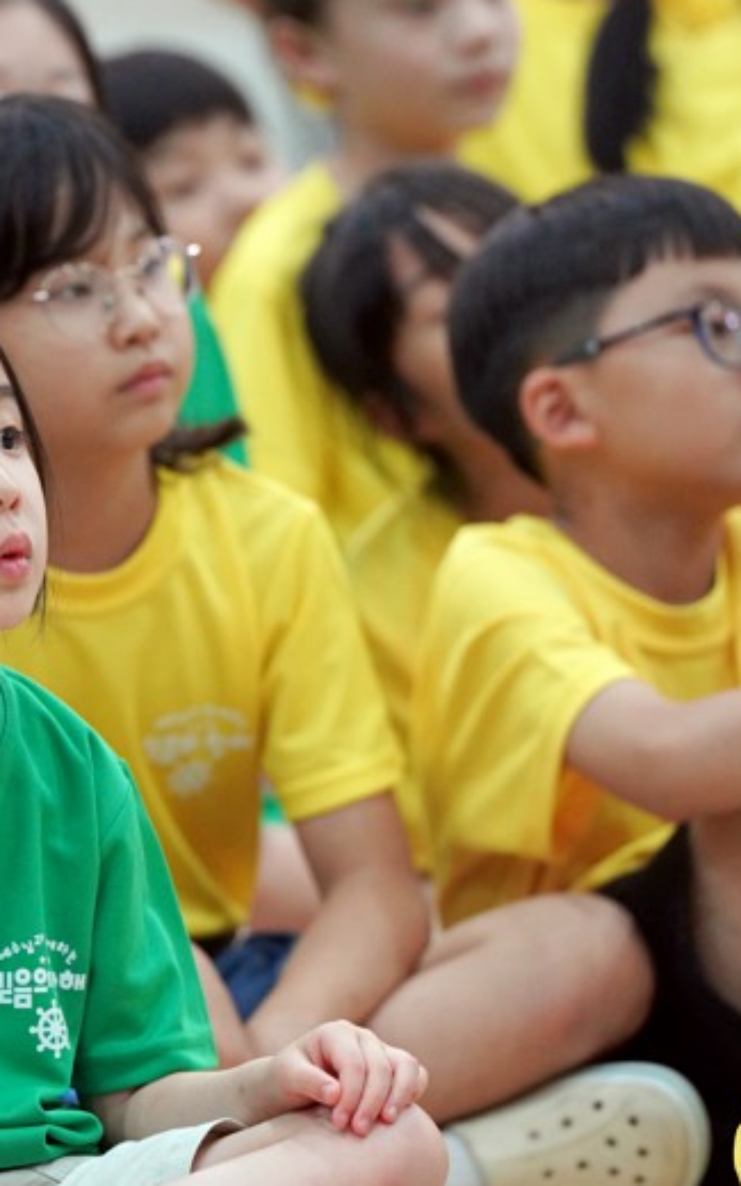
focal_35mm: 353
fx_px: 11406
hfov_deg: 3.7
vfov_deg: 6.0
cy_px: 602
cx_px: 36
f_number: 4
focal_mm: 200
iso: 3200
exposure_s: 1/250
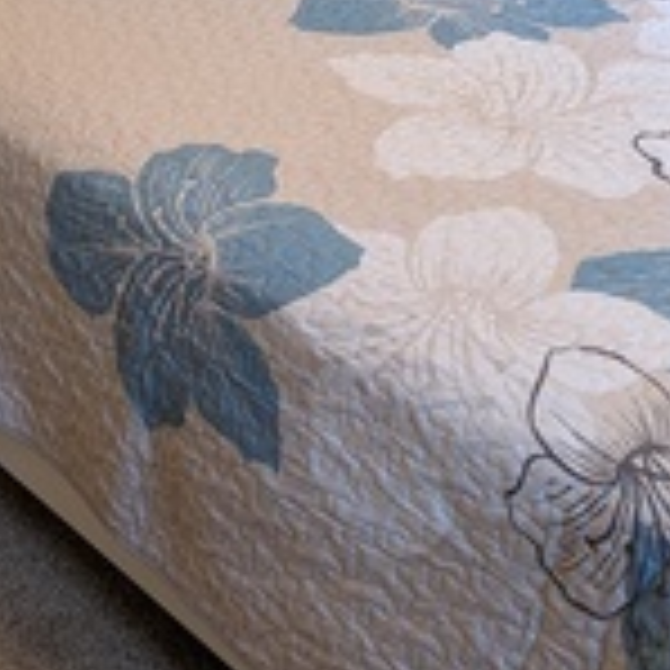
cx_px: 227
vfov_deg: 21.9
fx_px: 1555
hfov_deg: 24.2
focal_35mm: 71
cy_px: -202
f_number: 1.7
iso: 128
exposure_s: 1/24
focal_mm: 4.53
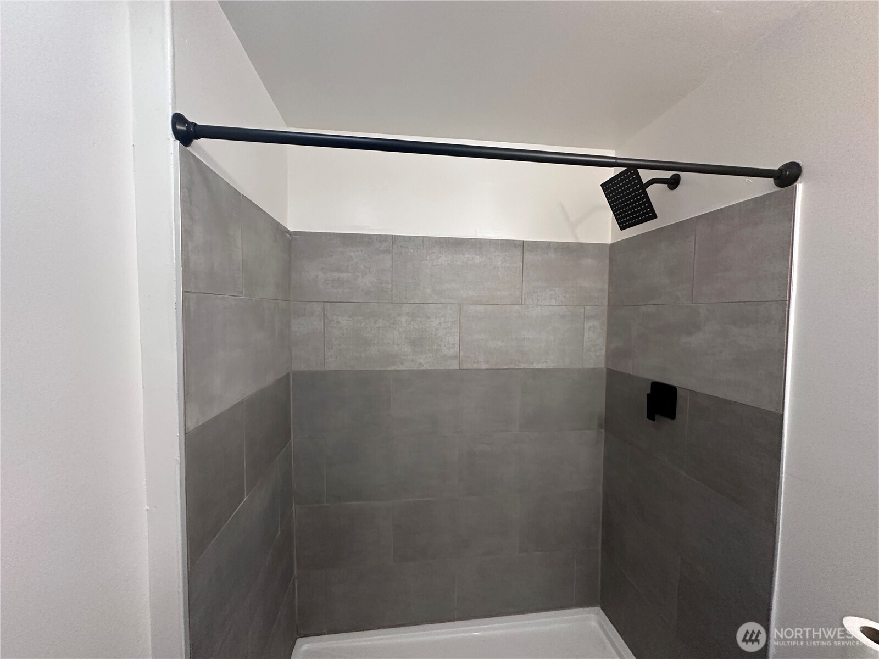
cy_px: 330
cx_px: 440
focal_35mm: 14
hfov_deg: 102.1
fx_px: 356
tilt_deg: -2.5
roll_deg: +0.1
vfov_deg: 85.7
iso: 320
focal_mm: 2.22
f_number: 2.2
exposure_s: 1/120
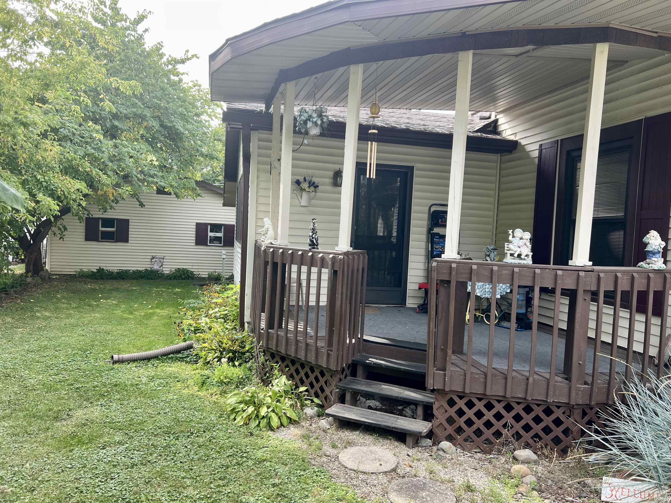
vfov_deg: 53.1
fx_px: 504
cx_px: 336
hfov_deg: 67.3
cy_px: 252
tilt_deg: -3.5
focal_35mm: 26
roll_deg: -2.6
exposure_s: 1/443
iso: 50
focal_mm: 5.7
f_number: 1.5
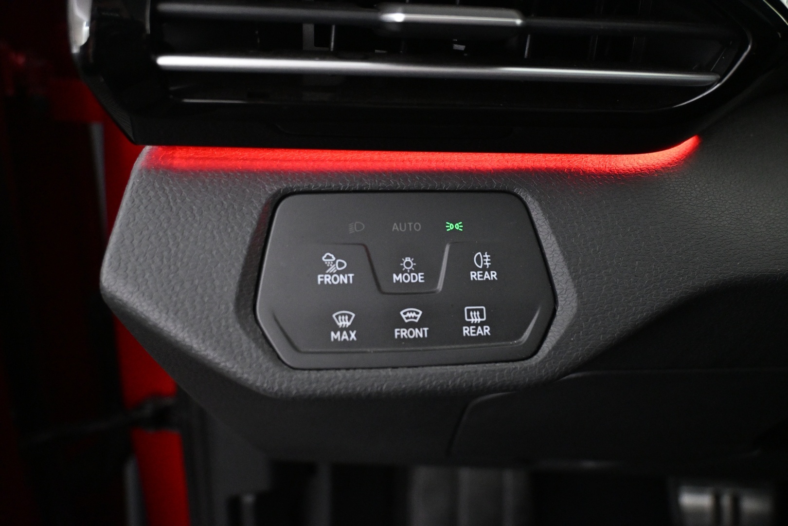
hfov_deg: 60.7
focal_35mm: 31
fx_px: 673
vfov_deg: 42.6
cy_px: 263
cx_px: 394
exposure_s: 1/30
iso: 4000
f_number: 3.8
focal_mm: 20.5
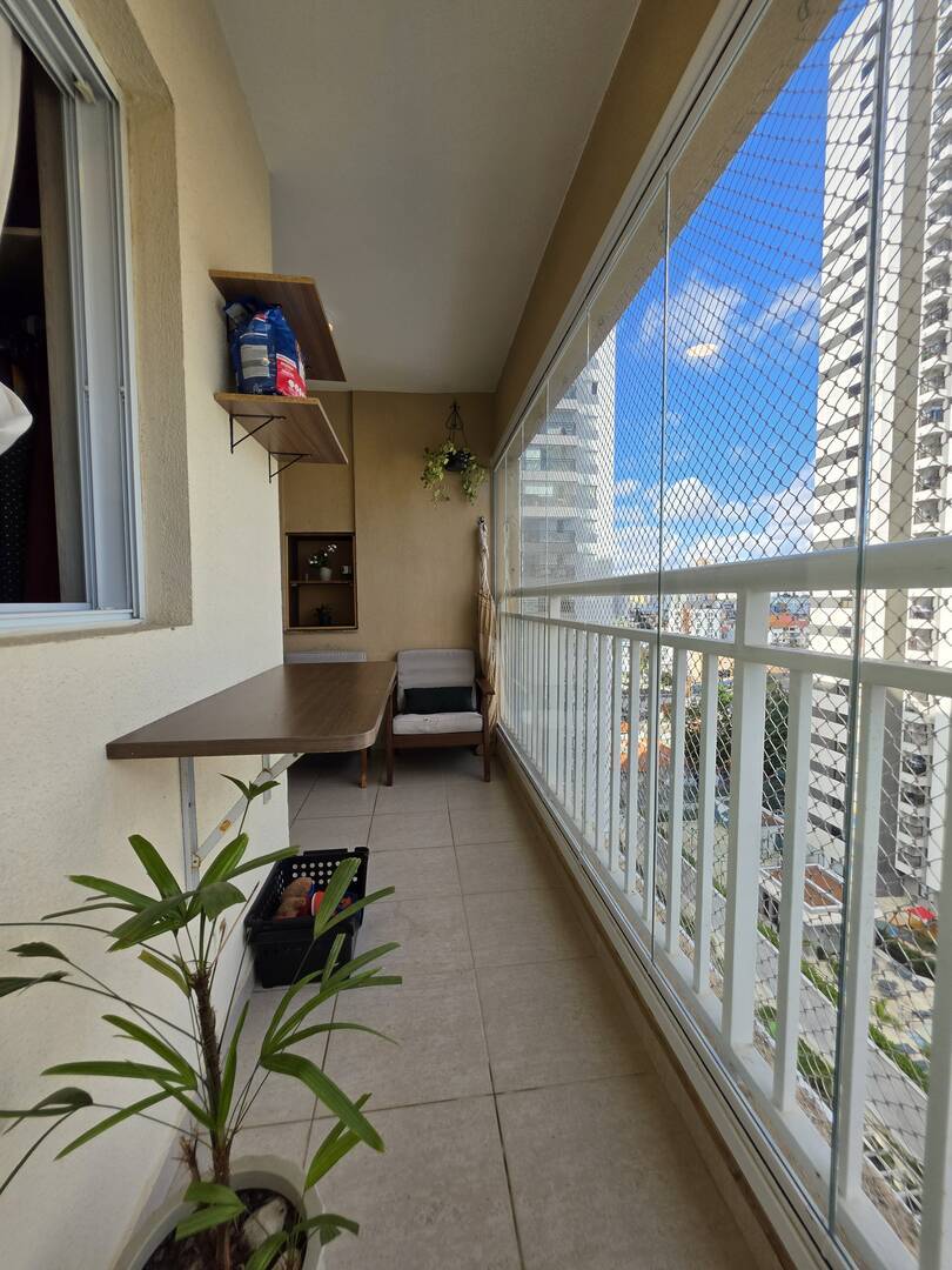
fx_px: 477
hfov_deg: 89.9
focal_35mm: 13
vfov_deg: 106.2
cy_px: 635
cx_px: 476
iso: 32
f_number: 1.9
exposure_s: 1/730
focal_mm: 2.2
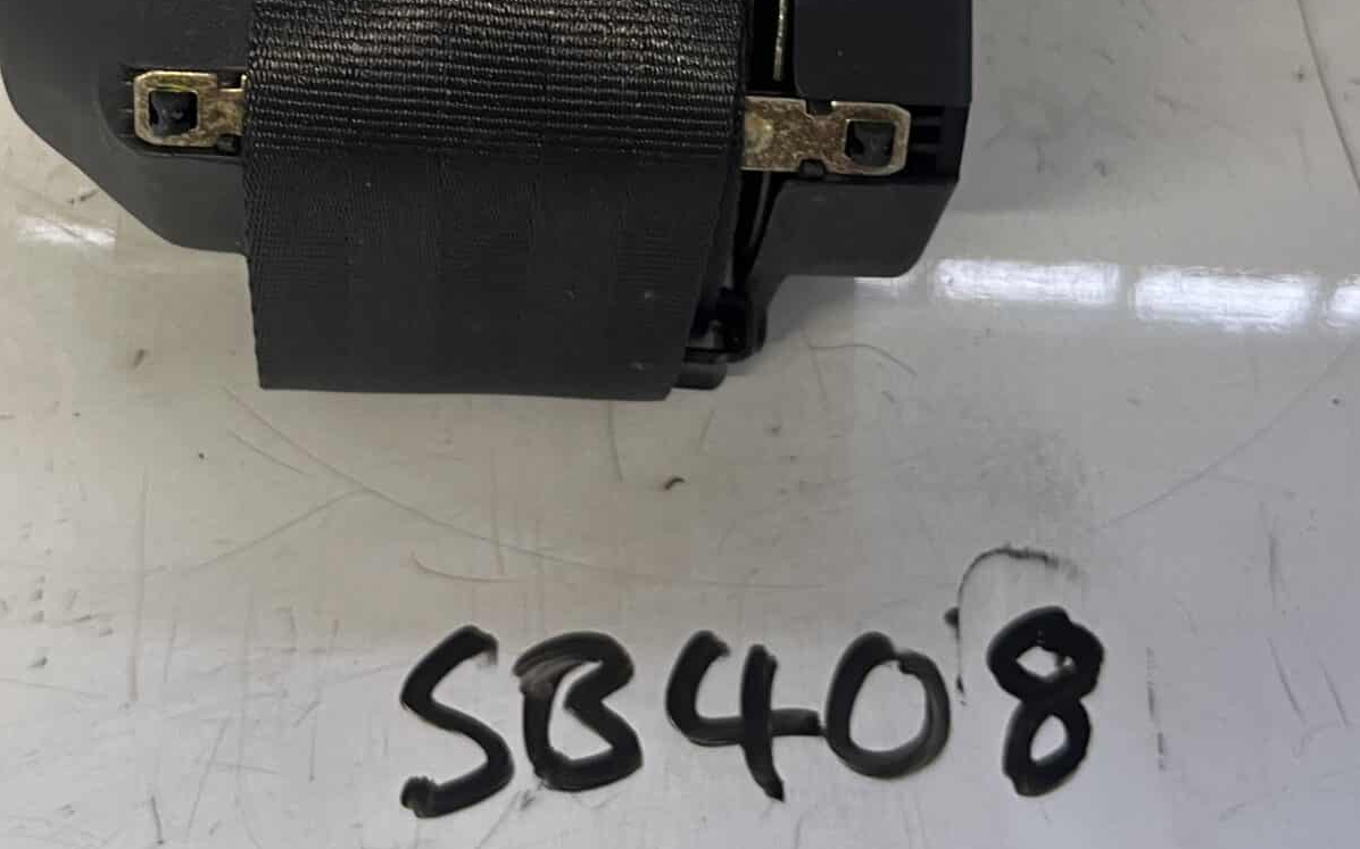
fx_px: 2186
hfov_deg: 34.5
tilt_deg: -59.2
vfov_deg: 21.1
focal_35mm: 59
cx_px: 617
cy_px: -26
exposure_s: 1/50
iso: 80
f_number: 1.6
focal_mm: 5.1
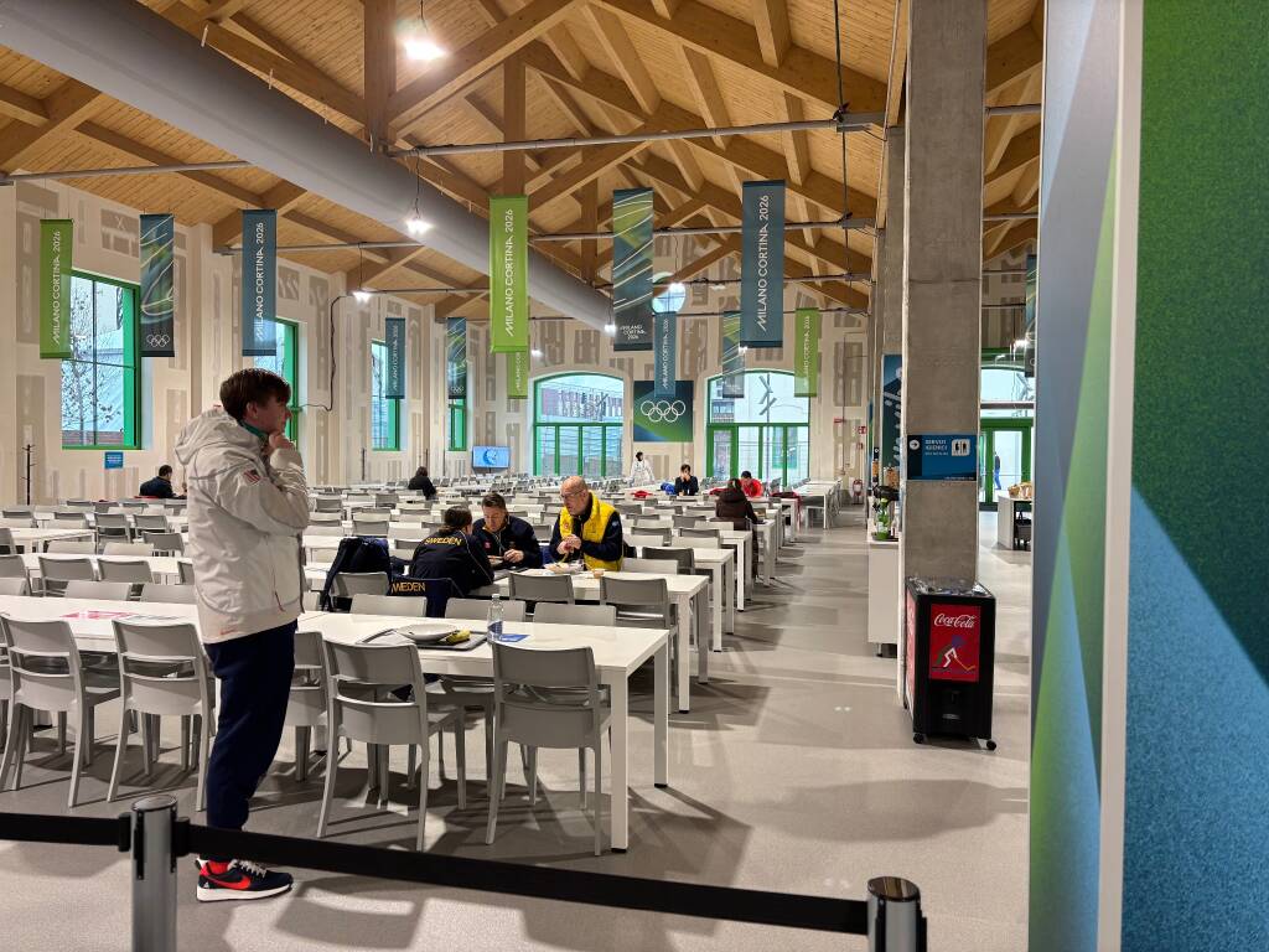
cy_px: 476
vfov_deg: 53.1
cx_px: 634
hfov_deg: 67.3
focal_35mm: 26
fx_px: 953
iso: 80
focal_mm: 5.96
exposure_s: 1/50
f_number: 1.6
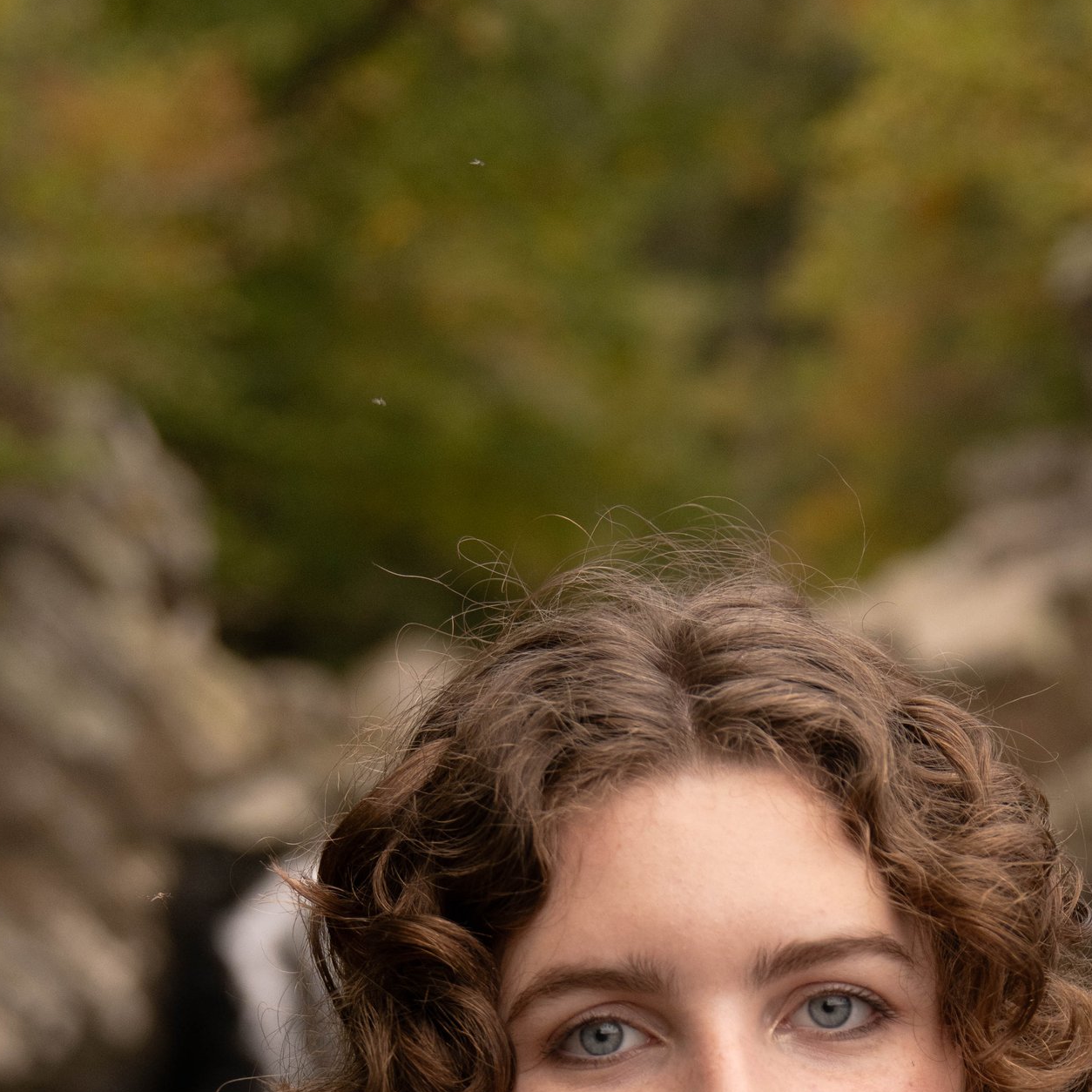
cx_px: 674
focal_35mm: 122
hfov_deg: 14.3
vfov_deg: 13.7
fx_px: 4354
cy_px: 1494
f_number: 2.8
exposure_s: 1/320
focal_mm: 48
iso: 400
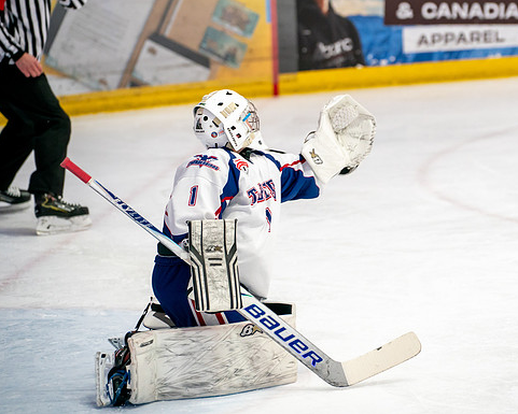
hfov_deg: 8.9
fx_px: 3312
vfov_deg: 7.2
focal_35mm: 216
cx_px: 363
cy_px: 138
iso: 2500
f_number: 3.2
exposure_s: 1/800
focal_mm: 143
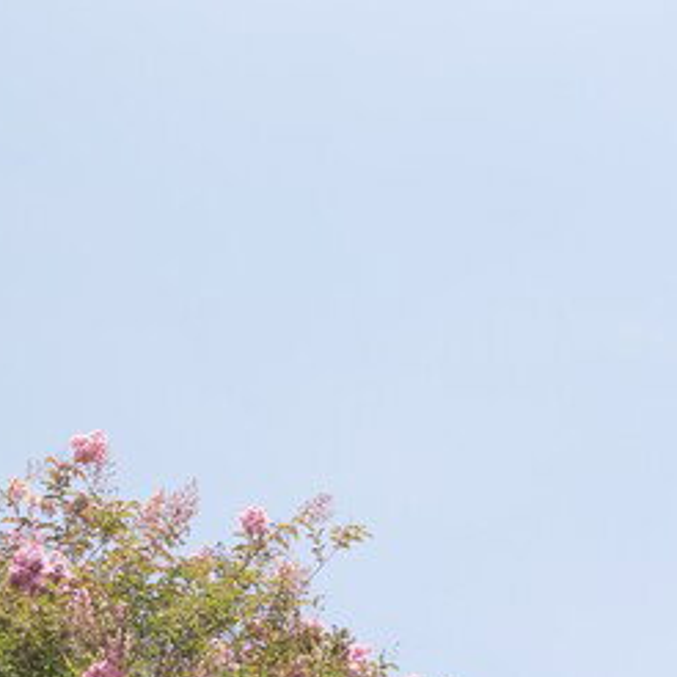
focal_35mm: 56
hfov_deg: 30.4
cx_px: 256
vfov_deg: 30.5
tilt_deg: +42.5
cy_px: 388
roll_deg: +5.2
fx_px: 1239
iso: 50
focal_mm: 5.96
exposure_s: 1/1517
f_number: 1.6
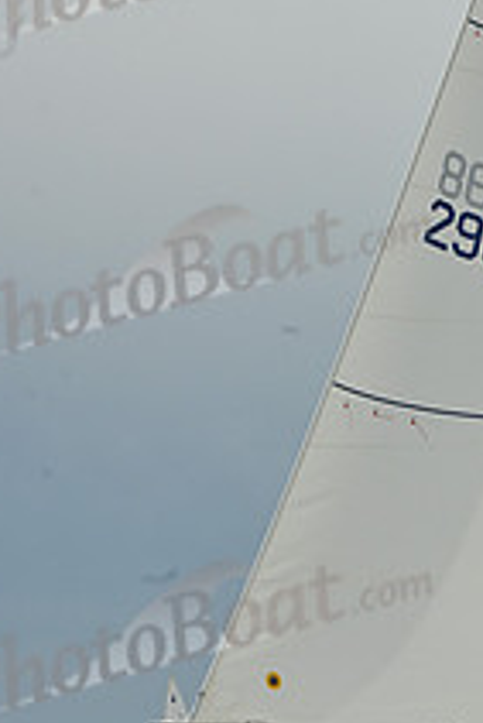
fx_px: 3857
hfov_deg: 7.1
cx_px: 611
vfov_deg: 10.7
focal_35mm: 192
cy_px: 408
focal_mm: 70
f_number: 14
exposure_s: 1/800
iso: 320
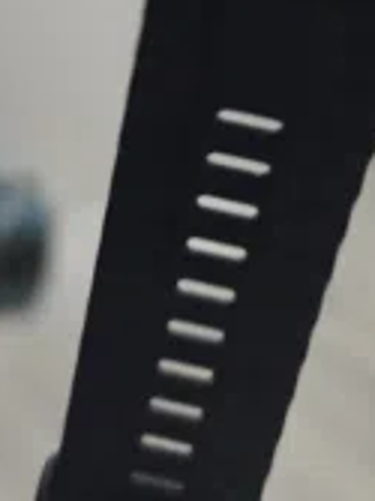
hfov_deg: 26.5
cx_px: 159
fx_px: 795
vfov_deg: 31.1
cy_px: -51
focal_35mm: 55
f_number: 1.7
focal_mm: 6.3
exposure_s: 1/50
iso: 500
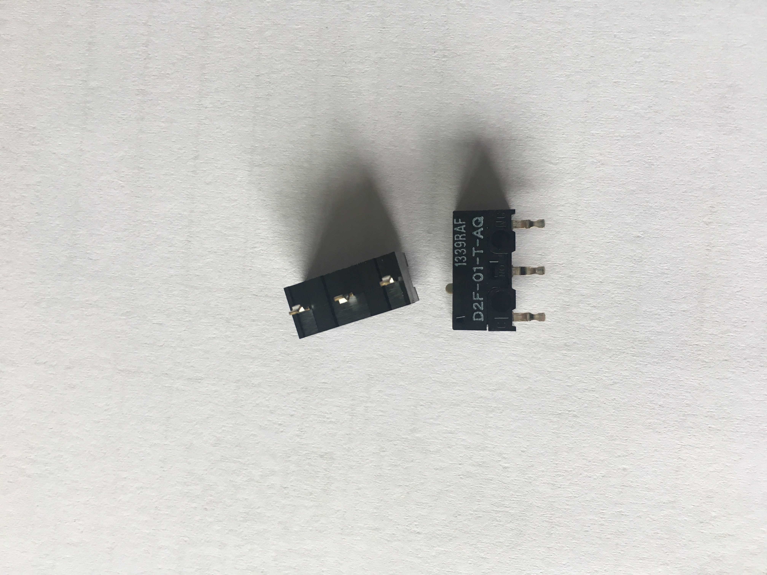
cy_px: 288
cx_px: 384
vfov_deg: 48.2
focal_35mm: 29
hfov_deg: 61.7
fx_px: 643
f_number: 2.2
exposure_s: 1/33
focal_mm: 4.15
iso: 25
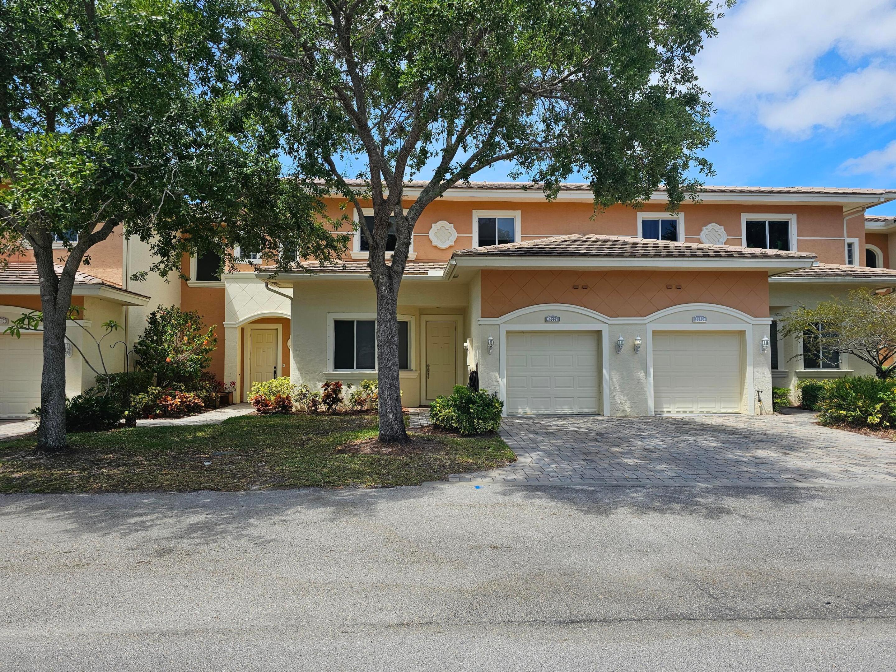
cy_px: 336
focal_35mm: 23
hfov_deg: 73.9
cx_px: 448
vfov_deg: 58.9
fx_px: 595
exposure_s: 1/1041
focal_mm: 6.3
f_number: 1.7
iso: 20
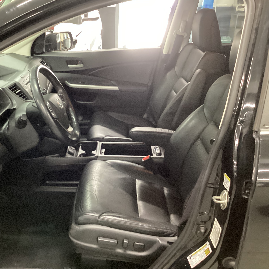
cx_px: 93
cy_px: 133
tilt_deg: -25.6
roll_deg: -0.2
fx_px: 325
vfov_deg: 44.9
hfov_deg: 44.4
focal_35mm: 37
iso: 640
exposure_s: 1/25
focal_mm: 3.3
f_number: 2.4
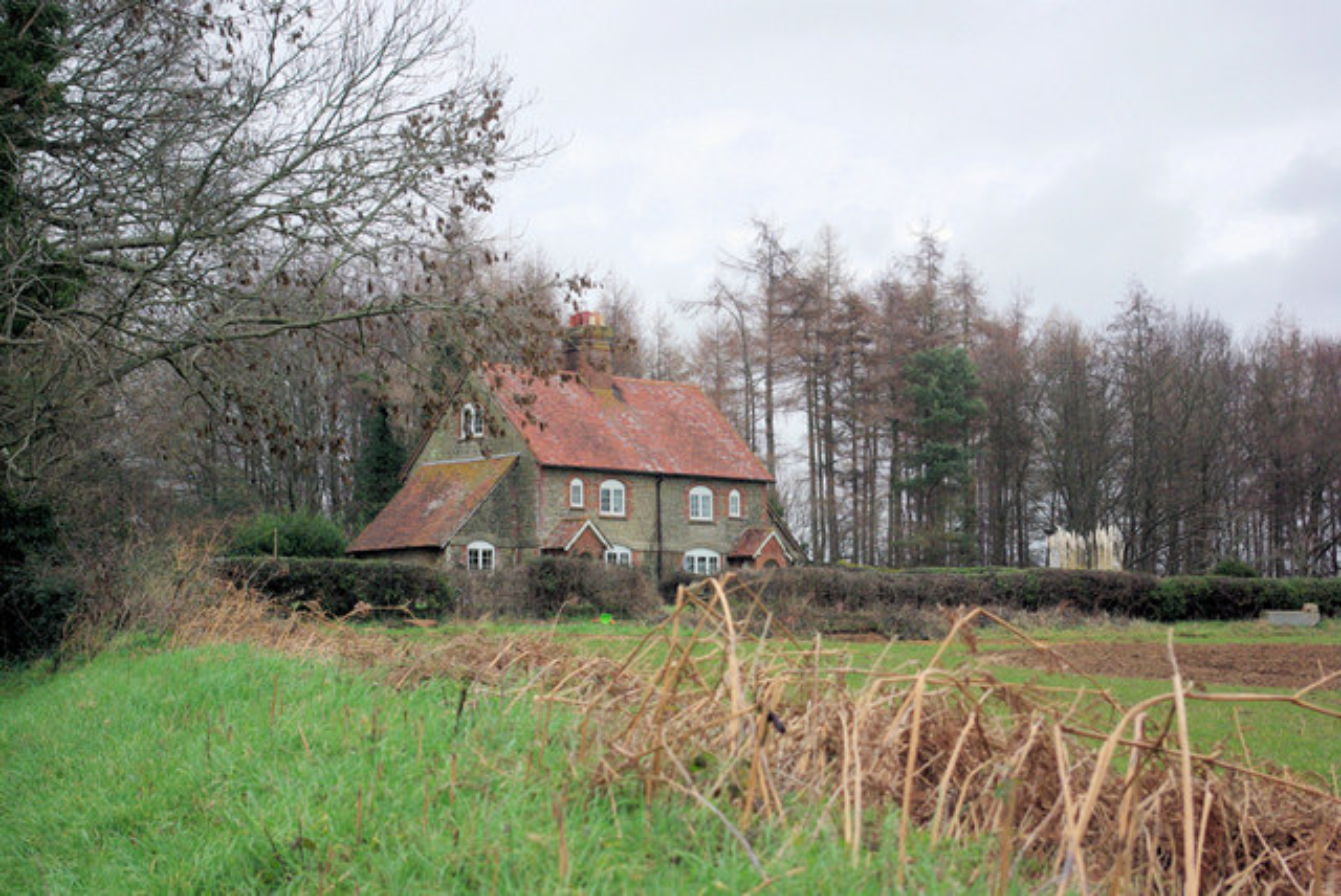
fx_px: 2517
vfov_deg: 20.2
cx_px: 670
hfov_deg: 29.8
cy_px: 448
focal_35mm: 68
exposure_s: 1/125
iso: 800
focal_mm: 45
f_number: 6.7
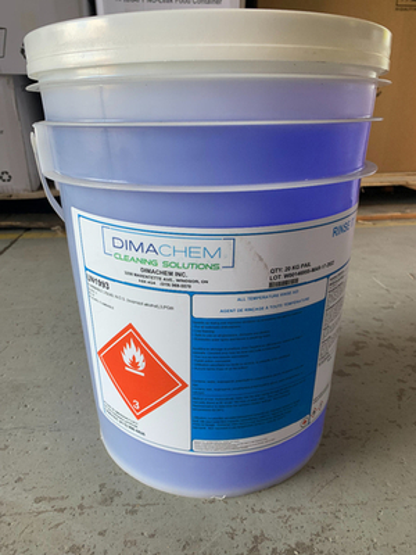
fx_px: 417
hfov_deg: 53.1
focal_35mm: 26
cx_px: 208
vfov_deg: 67.3
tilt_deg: -20.5
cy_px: 278
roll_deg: +1.7
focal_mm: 4.25
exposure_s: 1/120
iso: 64
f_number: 1.8
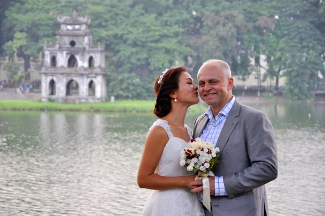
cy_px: 108
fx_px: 1325
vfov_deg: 9.3
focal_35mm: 147
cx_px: 162
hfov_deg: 14.0
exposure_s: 1/80
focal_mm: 98
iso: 640
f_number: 5.6
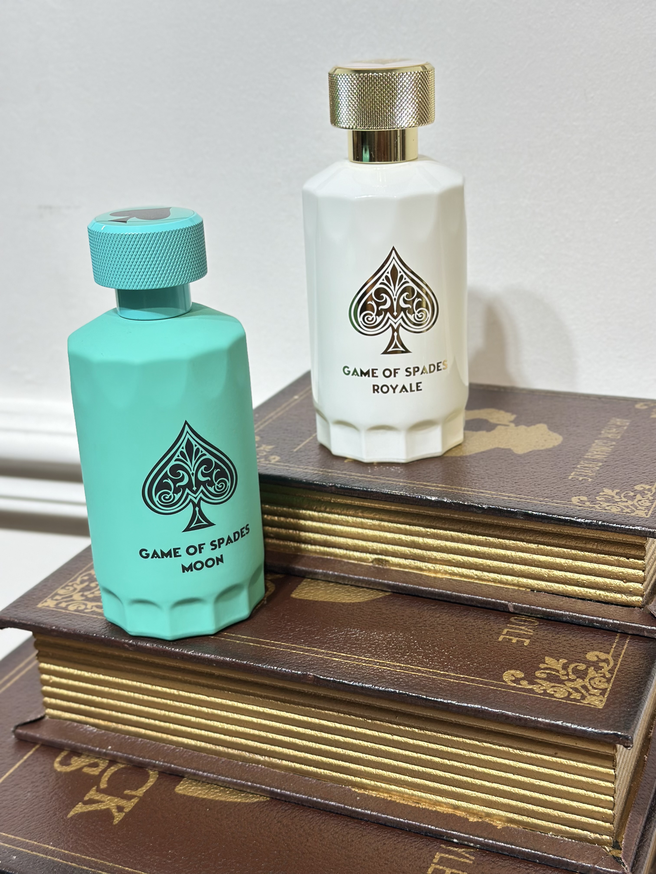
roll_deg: +2.8
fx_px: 1213
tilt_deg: -22.3
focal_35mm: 48
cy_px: 437
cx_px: 328
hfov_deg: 30.3
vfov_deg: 39.7
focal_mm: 6.86
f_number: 1.78
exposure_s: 1/439
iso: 80
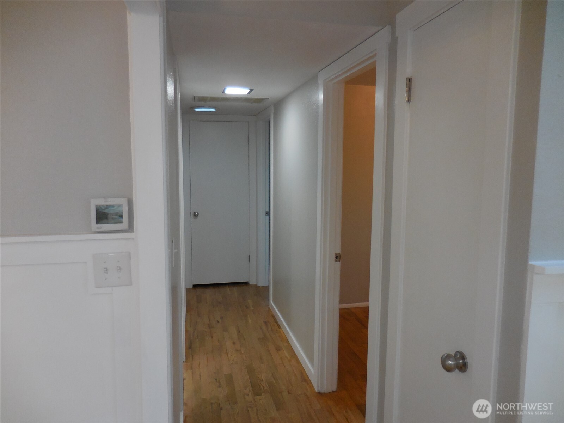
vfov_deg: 54.9
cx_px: 282
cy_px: 212
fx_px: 407
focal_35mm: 25
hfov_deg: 69.4
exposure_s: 1/30
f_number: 3.3
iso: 320
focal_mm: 4.5
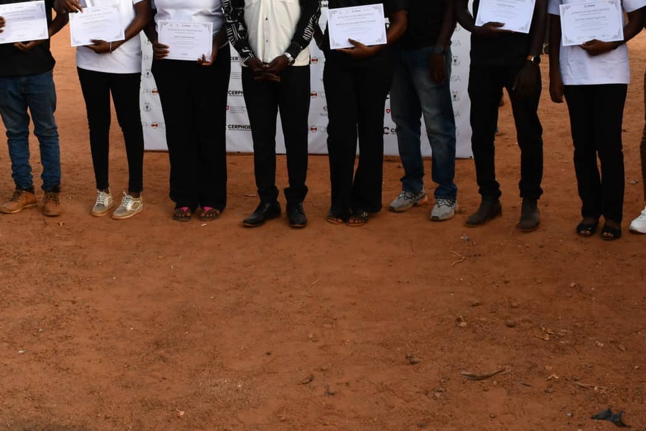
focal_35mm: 59
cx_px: 286
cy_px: 34
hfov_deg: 33.9
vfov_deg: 22.4
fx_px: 1059
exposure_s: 1/250
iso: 180
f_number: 8
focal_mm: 20
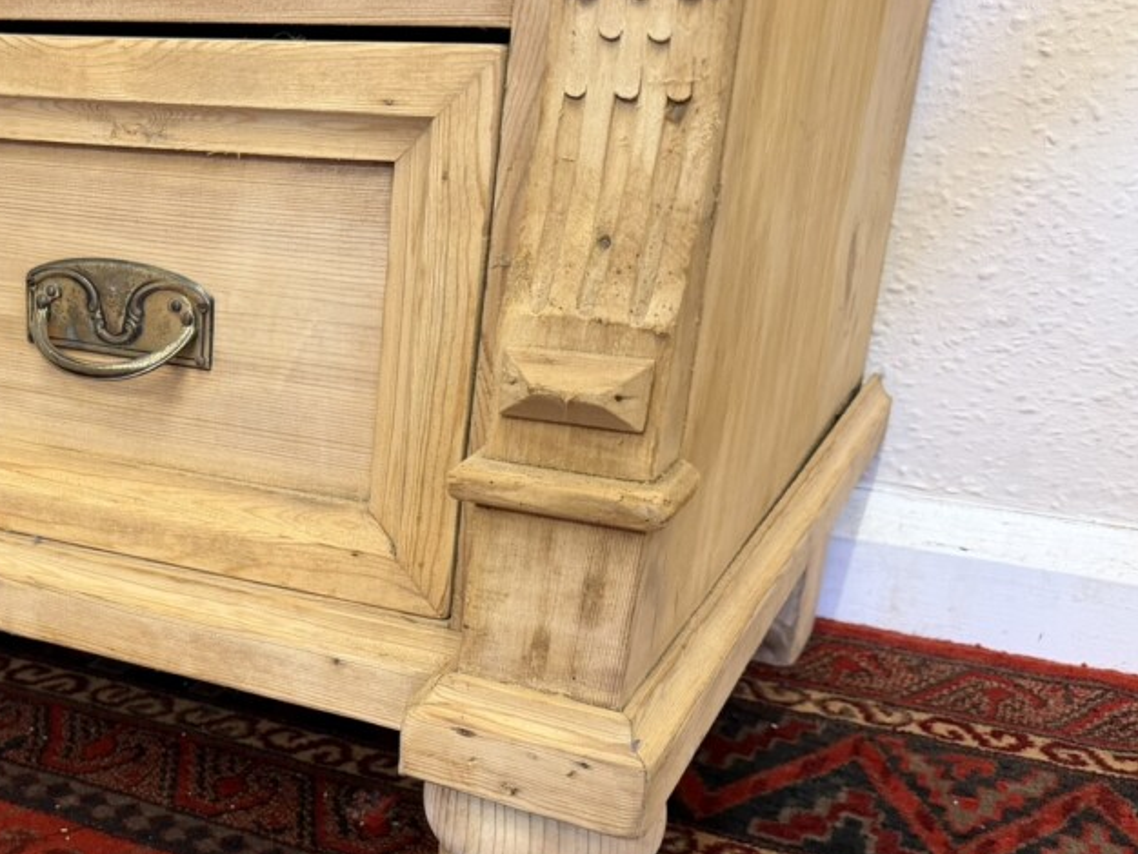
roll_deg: +0.8
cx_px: 107
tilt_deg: -23.1
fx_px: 1513
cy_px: 621
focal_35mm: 46
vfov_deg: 31.1
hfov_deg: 38.3
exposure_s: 1/50
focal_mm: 6.76
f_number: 1.78
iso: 200
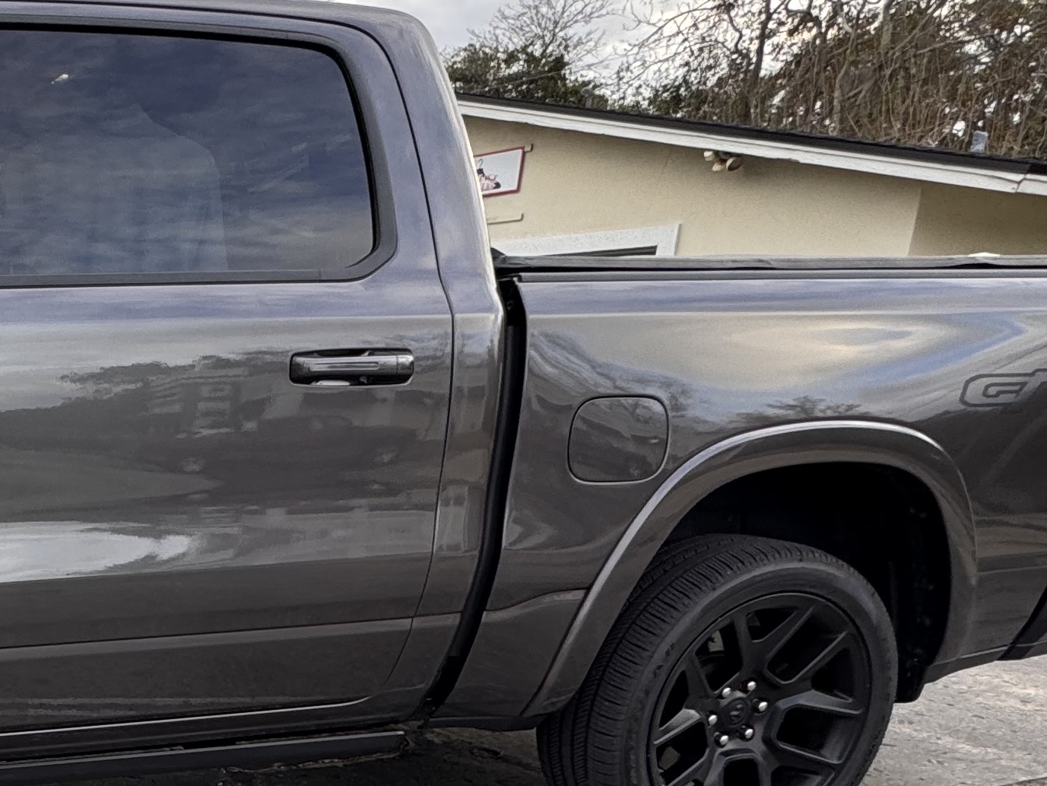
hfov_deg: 38.2
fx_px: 1240
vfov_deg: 33.3
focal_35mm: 41
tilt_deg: -15.3
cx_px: -99
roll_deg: -2.4
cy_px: 711
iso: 50
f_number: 2.2
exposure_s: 1/99
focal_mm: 2.22
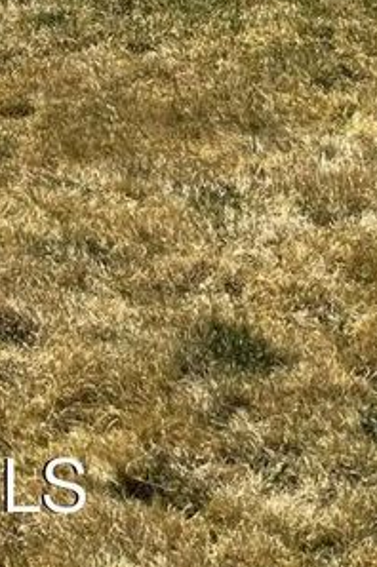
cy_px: -694
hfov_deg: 10.4
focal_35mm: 124
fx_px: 1952
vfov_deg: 13.3
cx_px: -280
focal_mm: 5.1
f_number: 1.6
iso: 50
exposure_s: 1/3049
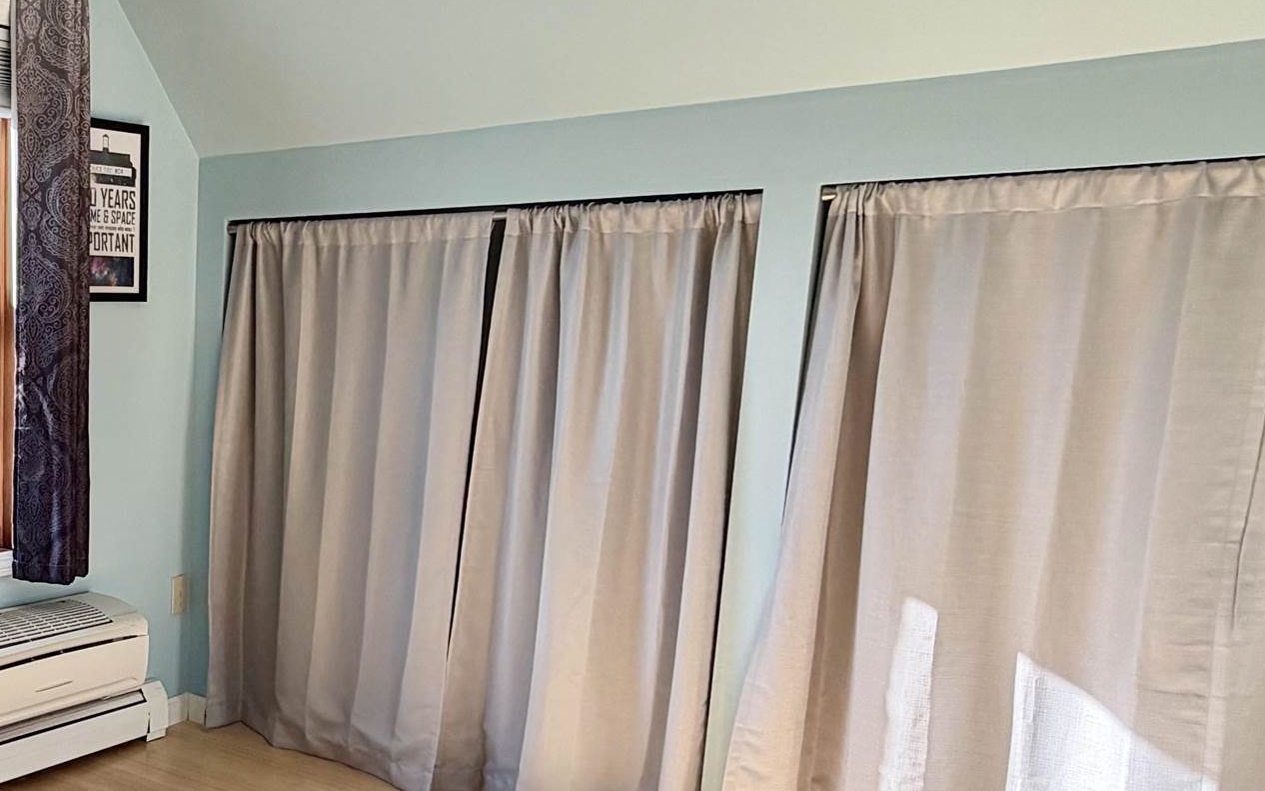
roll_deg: -0.2
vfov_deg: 34.9
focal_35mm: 36
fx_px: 1241
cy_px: 550
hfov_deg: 46.5
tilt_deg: -10.0
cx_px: 40
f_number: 2.2
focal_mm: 2.22
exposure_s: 1/194
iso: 40
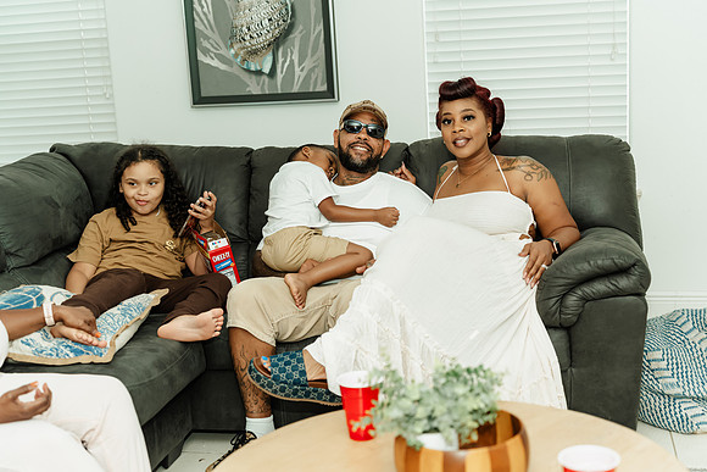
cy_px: 236
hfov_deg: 39.6
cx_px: 354
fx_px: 982
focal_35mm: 50
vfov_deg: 27.0
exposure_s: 1/250
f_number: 2.8
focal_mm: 50
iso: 800
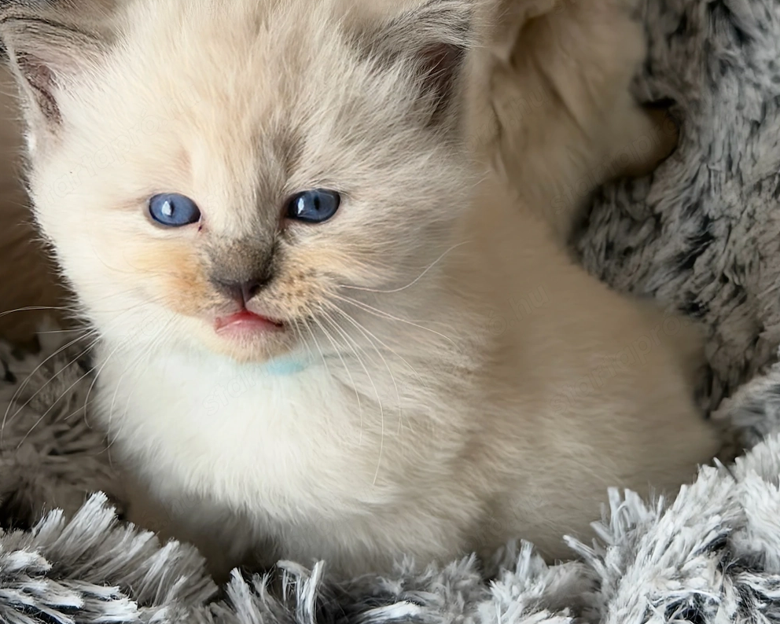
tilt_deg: -27.1
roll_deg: -6.8
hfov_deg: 30.0
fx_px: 1455
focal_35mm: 63
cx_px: 391
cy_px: 192
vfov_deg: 24.1
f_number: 1.78
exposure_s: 1/73
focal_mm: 6.76
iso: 100
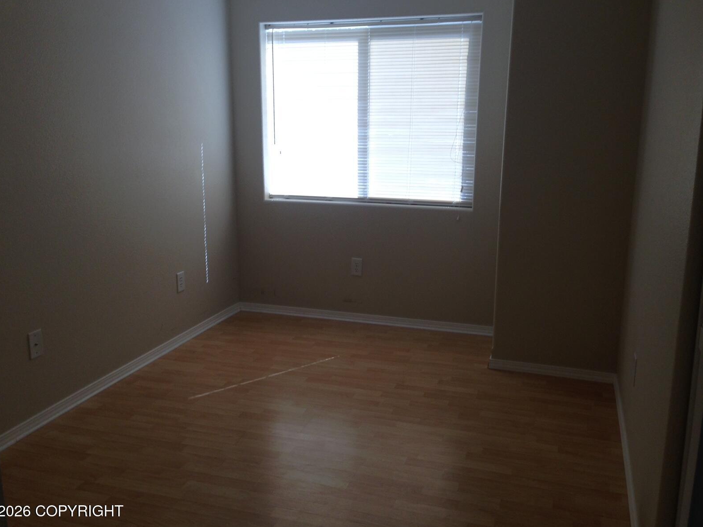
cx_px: 346
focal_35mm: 34
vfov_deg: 41.8
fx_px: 690
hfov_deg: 54.0
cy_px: 264
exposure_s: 1/120
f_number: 2.4
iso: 50
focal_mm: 4.12
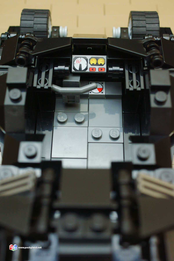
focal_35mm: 45
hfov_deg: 29.9
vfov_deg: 43.6
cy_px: 130
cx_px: 87
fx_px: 326
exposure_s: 1/60
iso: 640
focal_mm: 30
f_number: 6.3
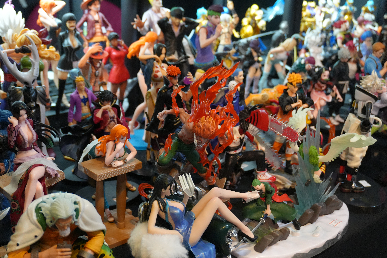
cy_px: 131
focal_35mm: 45
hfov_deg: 44.0
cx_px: 196
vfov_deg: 30.2
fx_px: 478
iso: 3200
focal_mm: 29
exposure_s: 1/160
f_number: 4.5
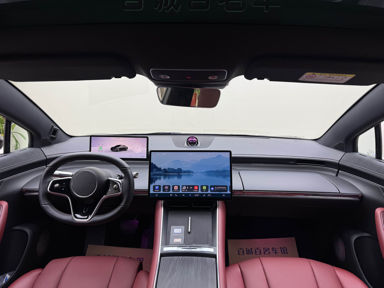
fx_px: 266
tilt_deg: -11.5
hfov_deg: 71.6
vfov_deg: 56.8
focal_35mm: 24
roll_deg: -0.7
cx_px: 192
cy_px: 144
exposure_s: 1/121
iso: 80
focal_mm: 6.76
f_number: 1.78
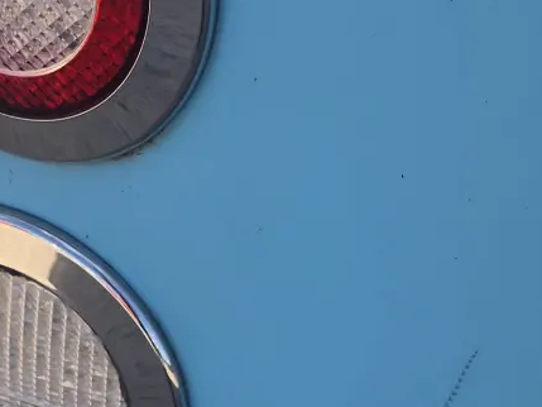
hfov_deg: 19.0
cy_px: 461
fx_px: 1613
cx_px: 154
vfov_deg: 14.0
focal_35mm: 103
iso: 12
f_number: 1.7
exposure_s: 1/379
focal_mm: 6.3
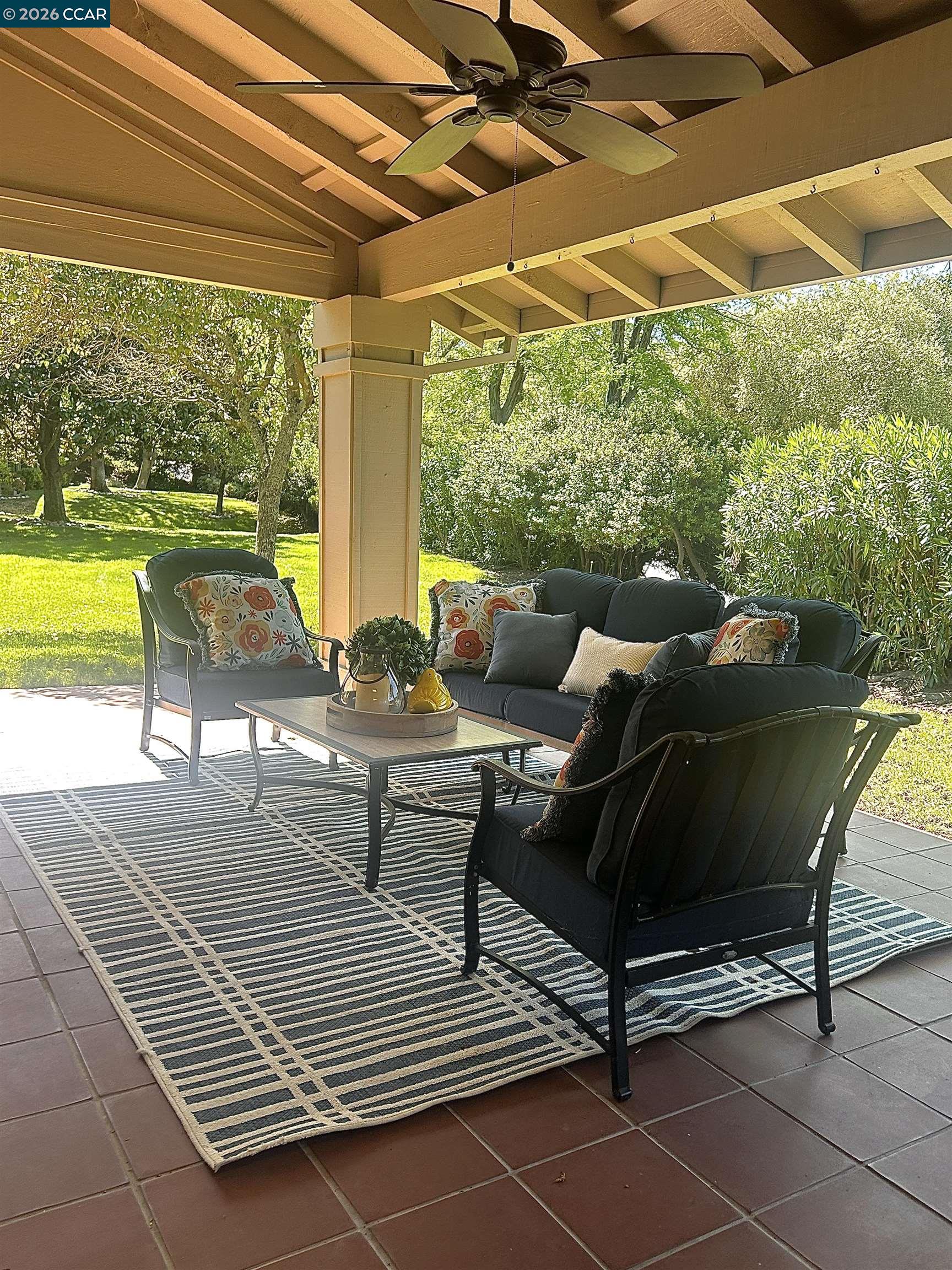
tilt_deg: -12.2
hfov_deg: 53.1
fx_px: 953
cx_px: 476
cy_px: 635
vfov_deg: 67.3
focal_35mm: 26
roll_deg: -0.3
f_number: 1.5
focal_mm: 5.7
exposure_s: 1/313
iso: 50
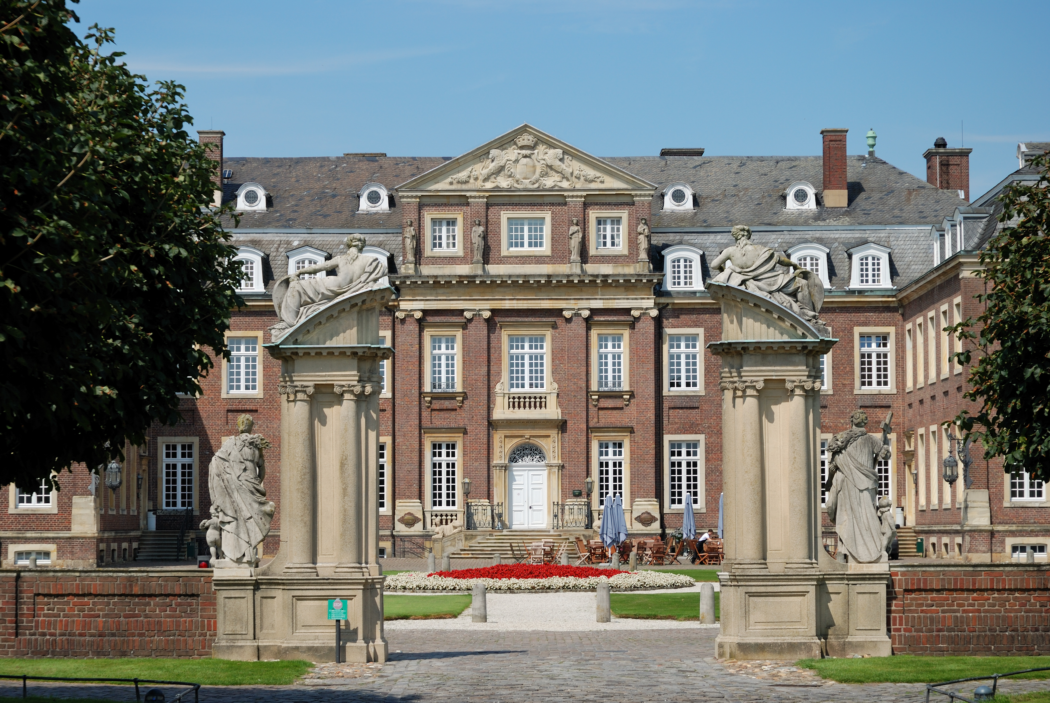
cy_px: 352
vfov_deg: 14.7
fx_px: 2716
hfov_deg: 21.9
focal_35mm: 93
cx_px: 525
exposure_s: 1/320
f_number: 7.1
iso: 100
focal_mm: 62
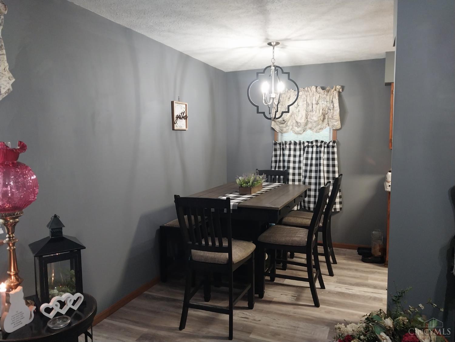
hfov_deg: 67.3
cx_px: 228
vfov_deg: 53.1
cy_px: 171
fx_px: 342
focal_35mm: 26
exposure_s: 1/40
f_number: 1.8
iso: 320
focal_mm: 4
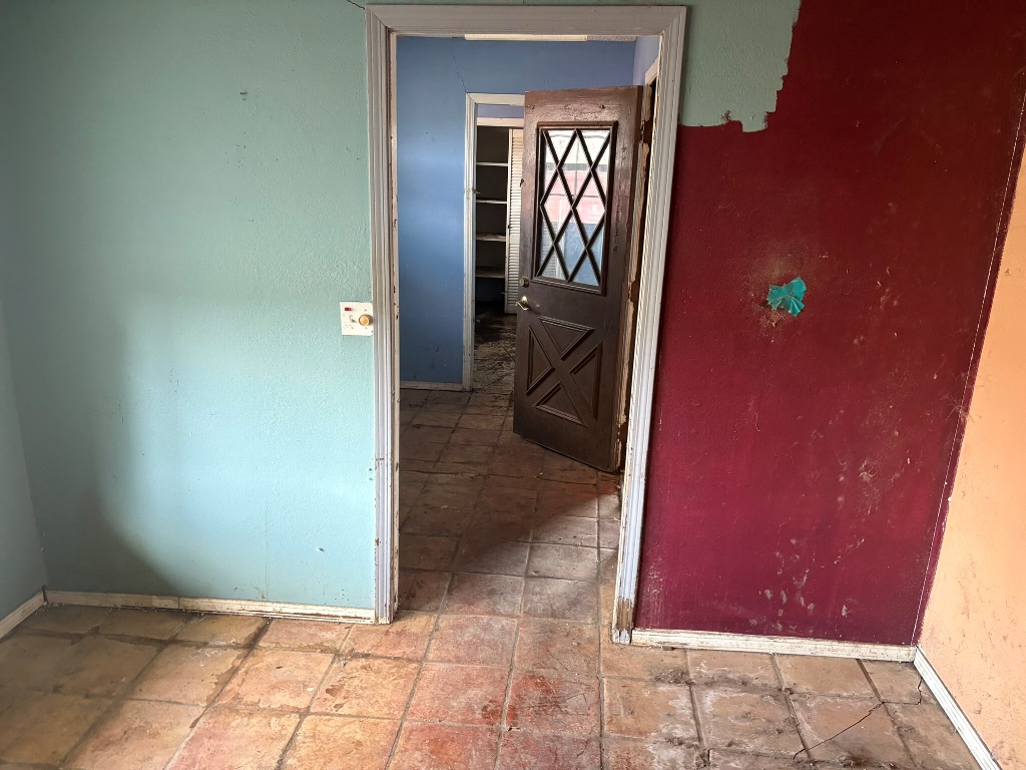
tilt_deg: -15.0
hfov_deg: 67.3
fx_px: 771
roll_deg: -2.6
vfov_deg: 53.1
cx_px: 513
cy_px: 385
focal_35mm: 26
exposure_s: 1/60
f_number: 1.6
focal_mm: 5.96
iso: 250
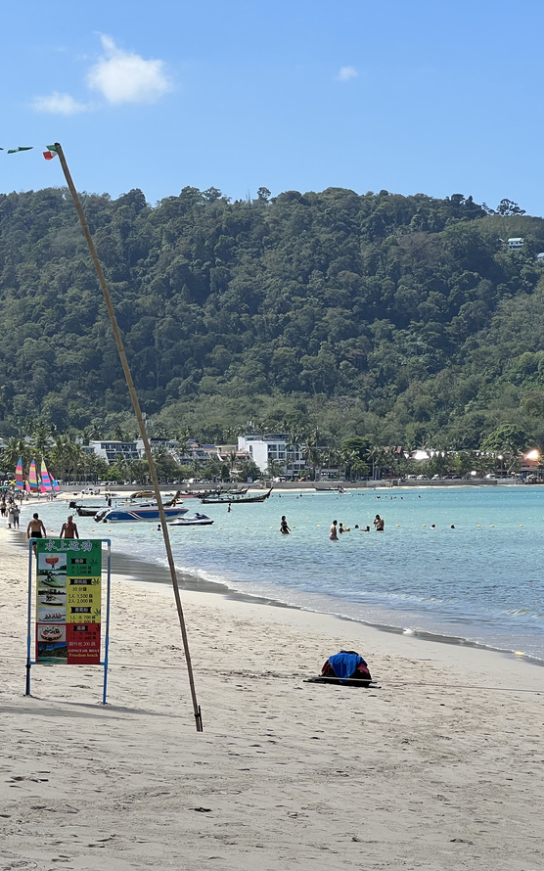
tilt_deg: +0.5
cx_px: 116
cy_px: 436
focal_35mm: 110
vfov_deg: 18.9
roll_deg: +1.8
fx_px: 2610
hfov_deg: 11.9
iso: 32
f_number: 2.8
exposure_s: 1/1119
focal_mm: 9
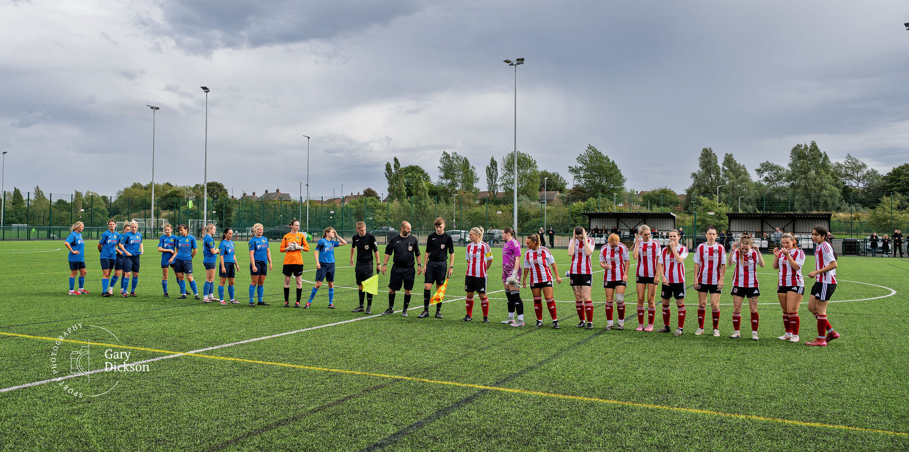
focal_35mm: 34
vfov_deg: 31.8
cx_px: 391
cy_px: 211
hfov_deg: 59.4
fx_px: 793
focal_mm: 24
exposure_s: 1/1000
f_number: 4
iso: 140
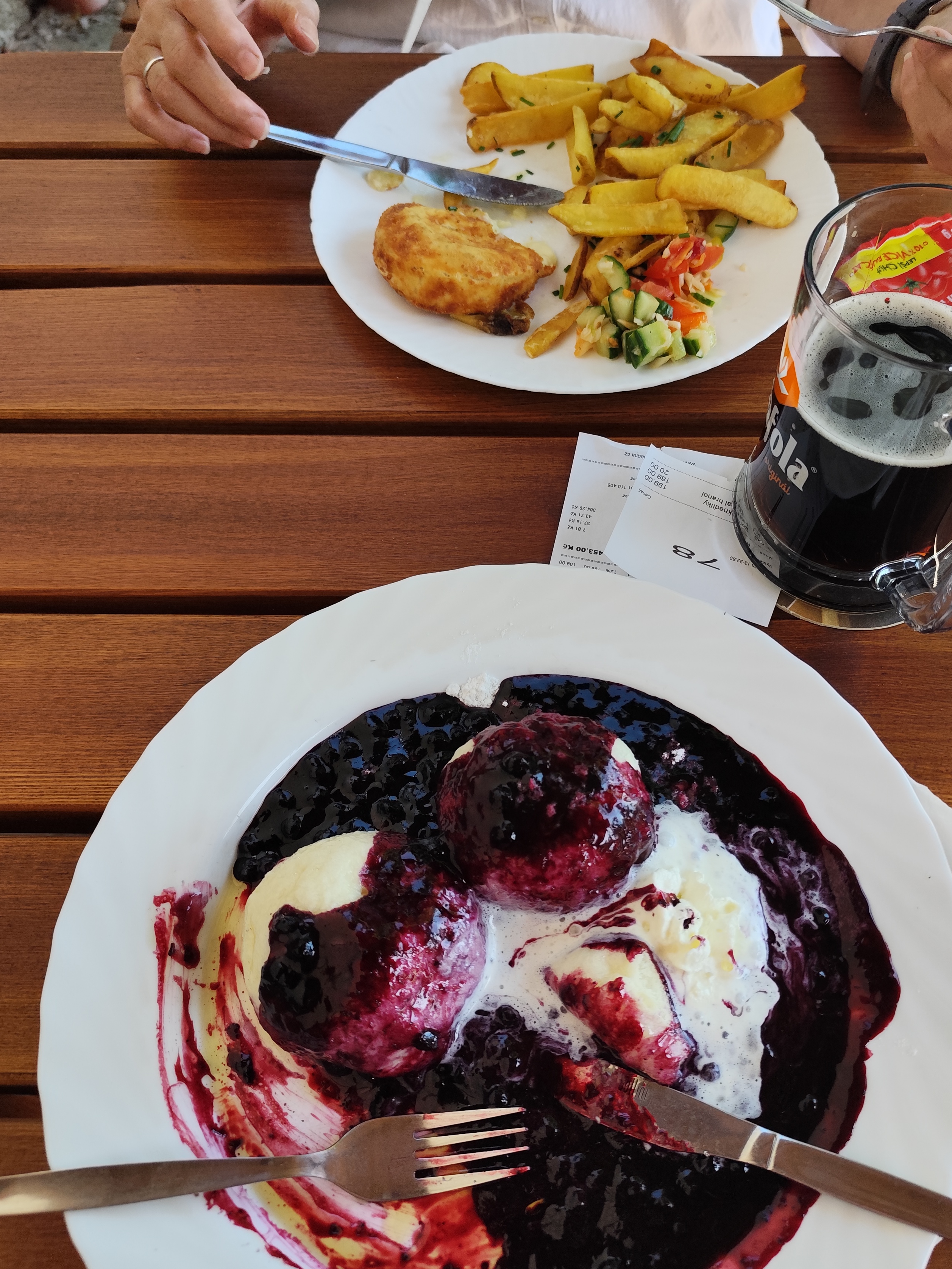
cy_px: 635
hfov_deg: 49.5
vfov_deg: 63.4
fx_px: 1027
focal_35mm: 28
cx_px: 570
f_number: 1.65
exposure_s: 1/238
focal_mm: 6.19
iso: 50
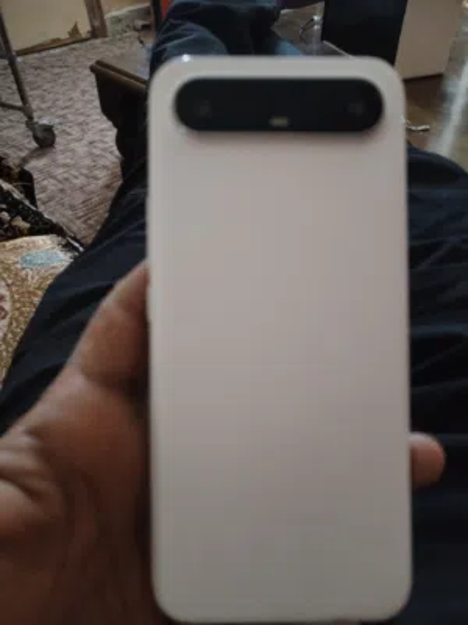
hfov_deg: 53.1
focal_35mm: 26
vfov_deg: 67.3
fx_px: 469
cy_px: 312
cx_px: 234
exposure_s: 1/25
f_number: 1.8
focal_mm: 4.75
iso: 1749
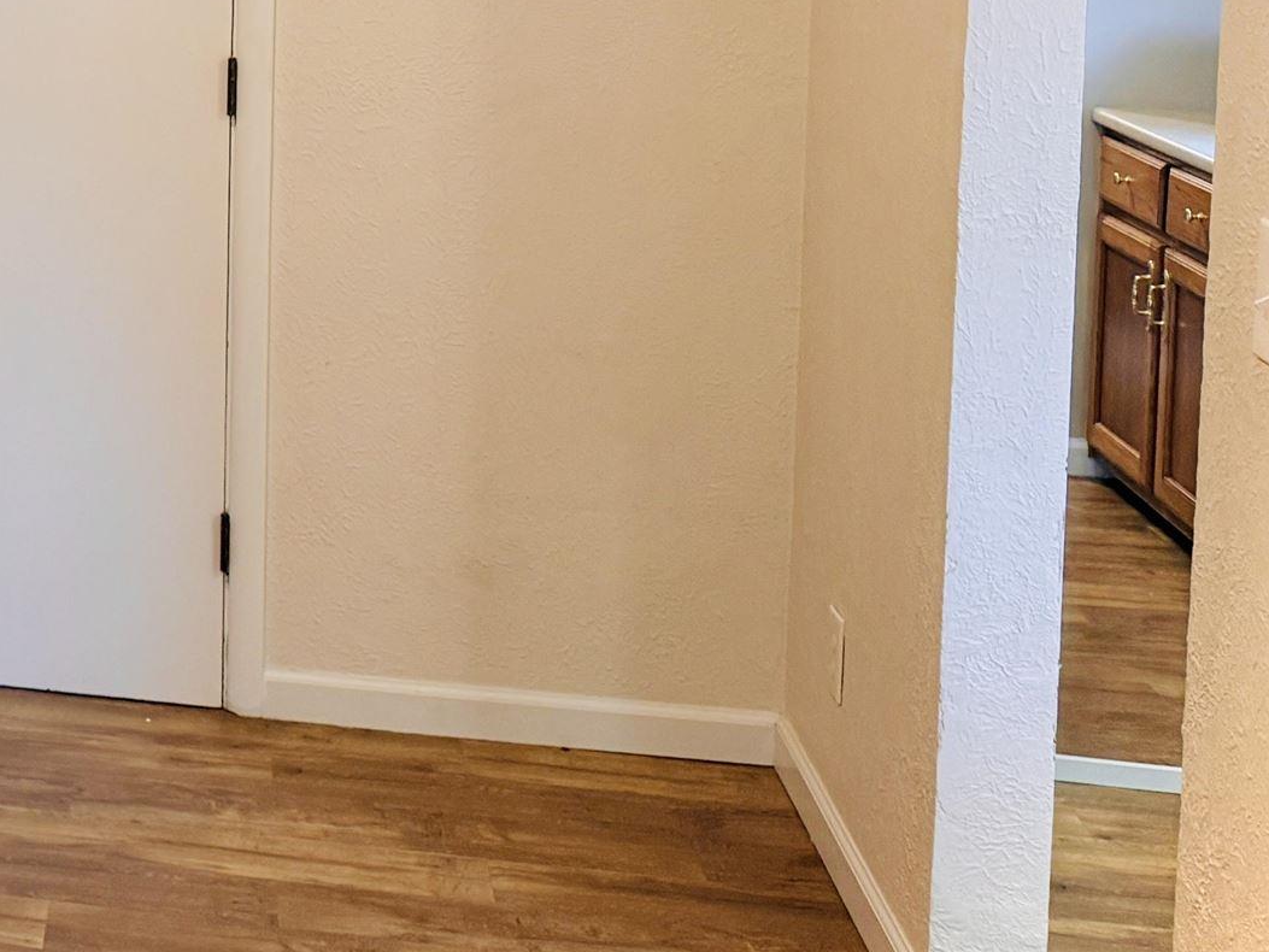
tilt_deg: -2.5
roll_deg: -1.0
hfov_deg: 24.3
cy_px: -89
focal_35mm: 70
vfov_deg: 20.1
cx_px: -388
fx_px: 2566
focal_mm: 6.76
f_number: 1.78
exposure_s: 1/120
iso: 200
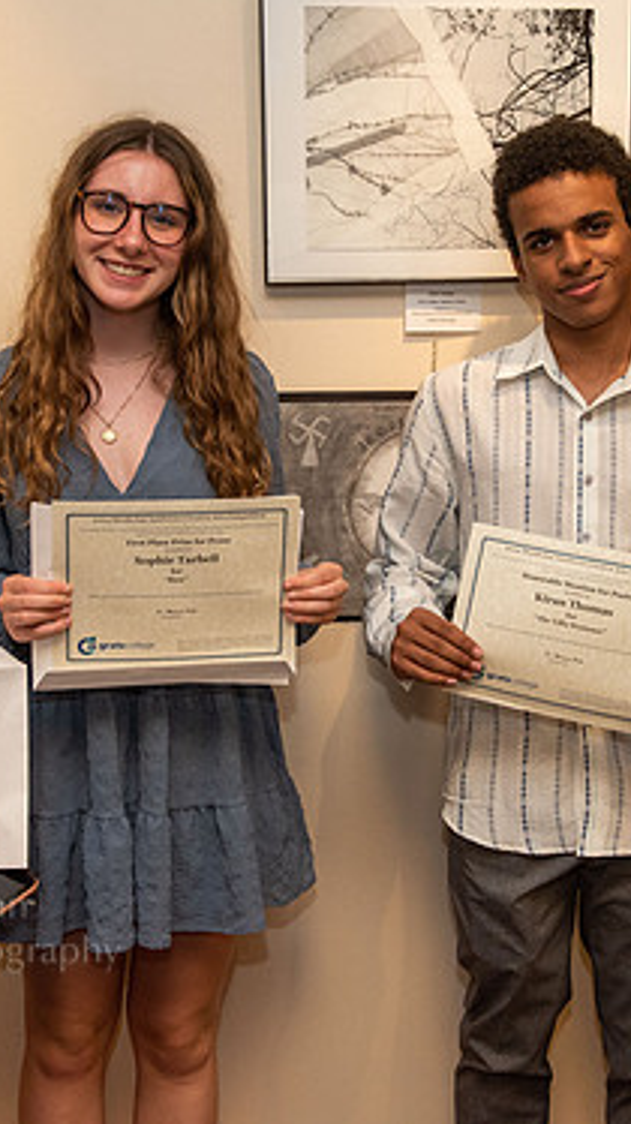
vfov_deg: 34.9
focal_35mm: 60
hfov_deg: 20.0
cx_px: 384
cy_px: 502
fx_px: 1787
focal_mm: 34
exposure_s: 1/125
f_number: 5.6
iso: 1600
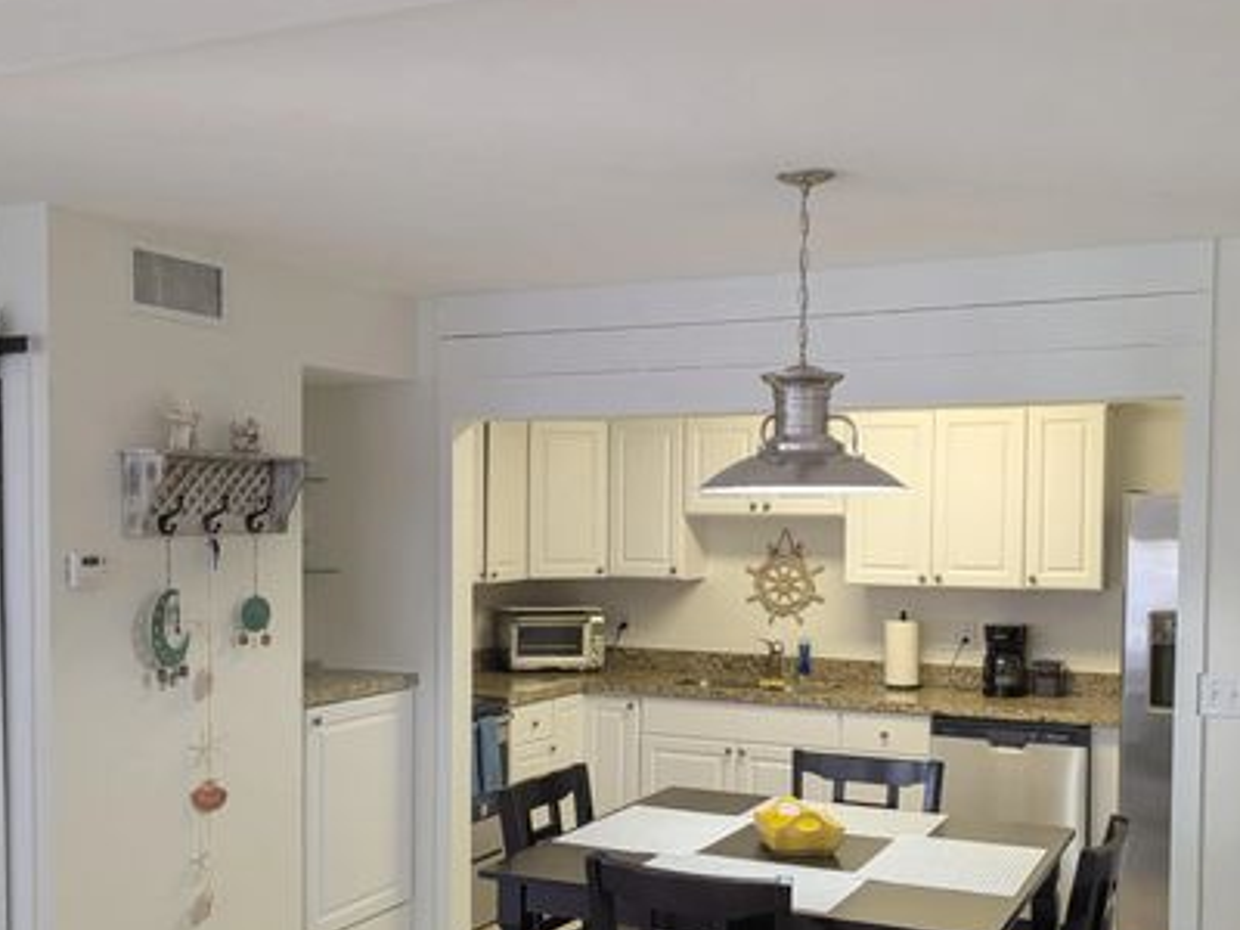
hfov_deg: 46.8
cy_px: 574
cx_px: 577
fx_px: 1433
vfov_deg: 35.8
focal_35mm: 40
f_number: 1.89
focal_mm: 5.43
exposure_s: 1/30
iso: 65
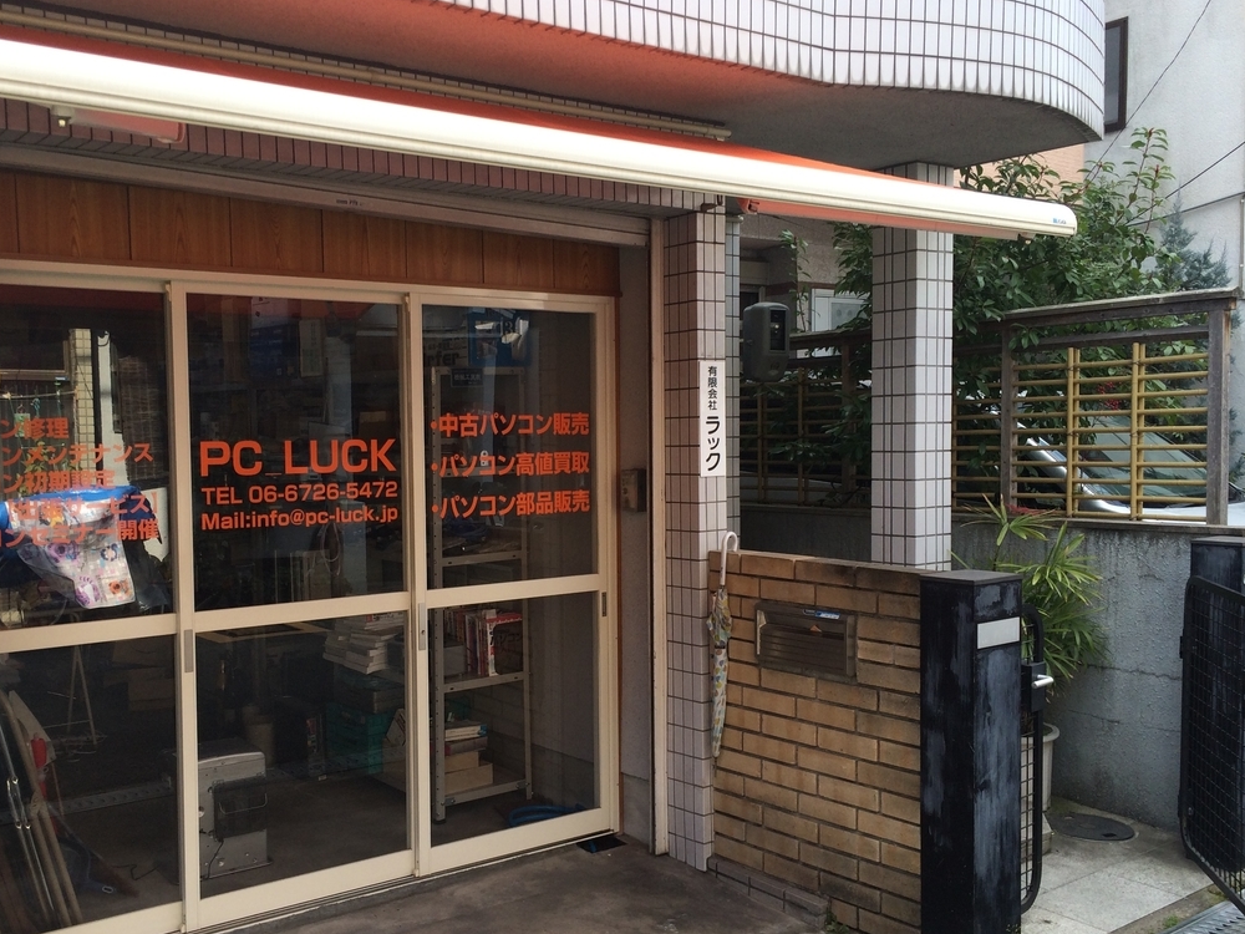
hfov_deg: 51.2
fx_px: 1295
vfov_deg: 39.6
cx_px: 532
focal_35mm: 36
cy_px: 498
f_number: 2.2
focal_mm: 4.12
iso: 32
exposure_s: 1/342
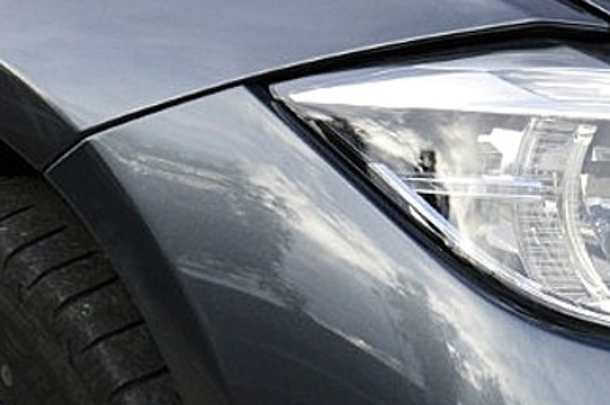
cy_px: 356
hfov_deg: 6.9
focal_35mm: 299
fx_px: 5057
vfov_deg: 4.6
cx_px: 601
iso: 400
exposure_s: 1/160
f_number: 9
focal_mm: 55
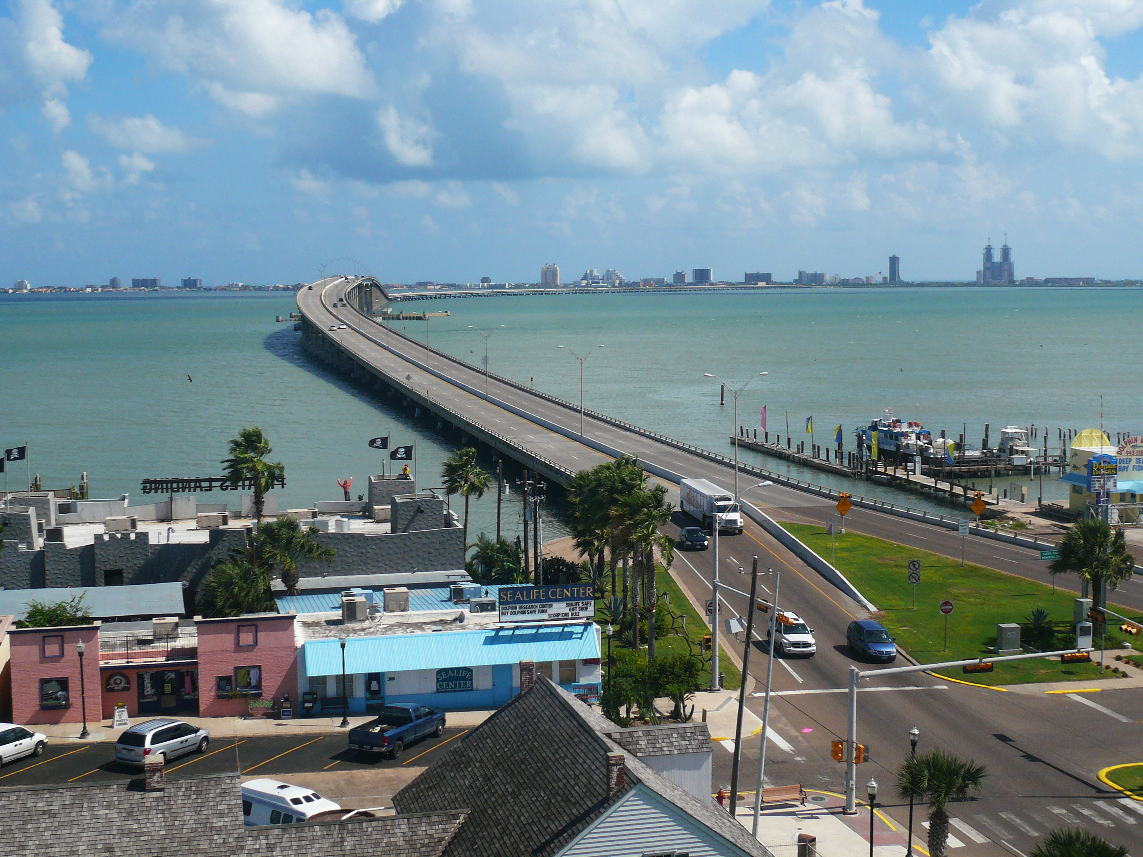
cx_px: 572
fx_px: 1618
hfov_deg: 38.9
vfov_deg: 29.7
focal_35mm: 49
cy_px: 428
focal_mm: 8.1
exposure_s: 1/200
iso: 100
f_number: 10
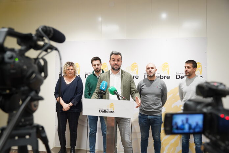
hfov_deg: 59.3
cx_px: 114
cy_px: 76
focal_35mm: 32
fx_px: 201
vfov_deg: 41.6
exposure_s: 1/125
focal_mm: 31.6
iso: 1000
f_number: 3.5
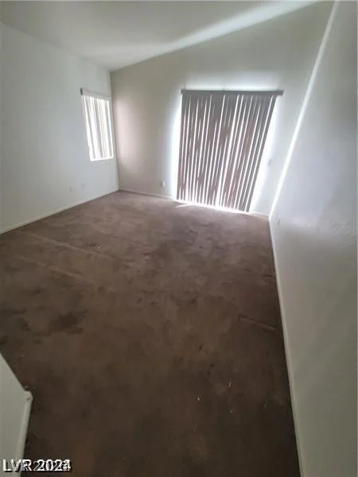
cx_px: 179
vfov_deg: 106.2
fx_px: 179
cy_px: 238
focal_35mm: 13
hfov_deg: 89.9
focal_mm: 2.2
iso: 250
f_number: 2.2
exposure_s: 1/60
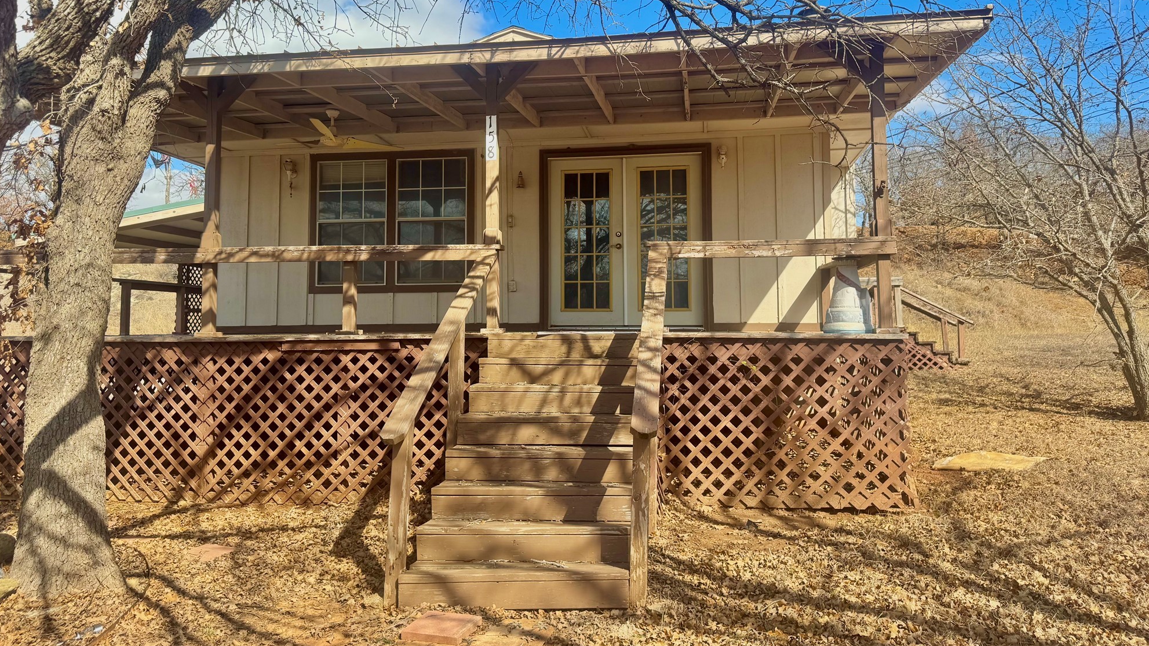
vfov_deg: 42.7
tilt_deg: +4.7
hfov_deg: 69.8
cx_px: 561
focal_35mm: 27
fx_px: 823
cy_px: 263
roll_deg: -0.8
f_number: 1.78
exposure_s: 1/2604
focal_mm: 6.76
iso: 80
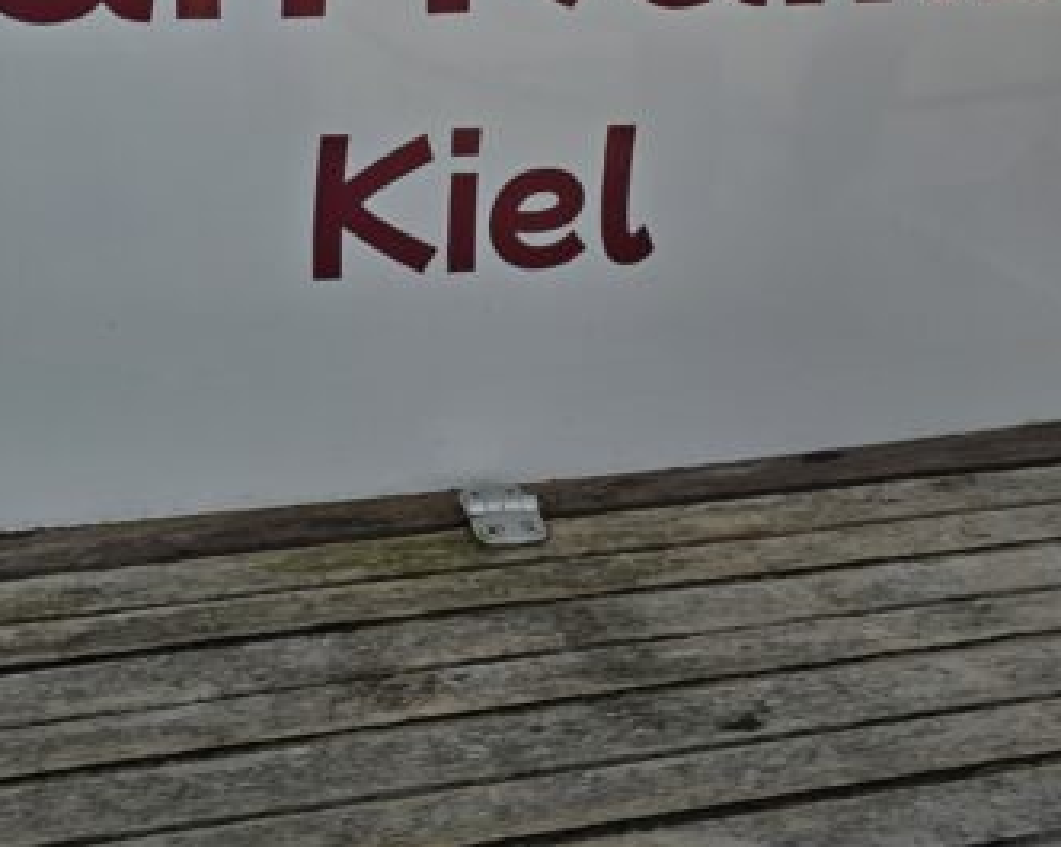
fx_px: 1631
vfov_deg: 27.3
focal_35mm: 52
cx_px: 352
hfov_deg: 35.7
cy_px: -19
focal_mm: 6.3
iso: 12
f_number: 1.7
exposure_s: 1/1096
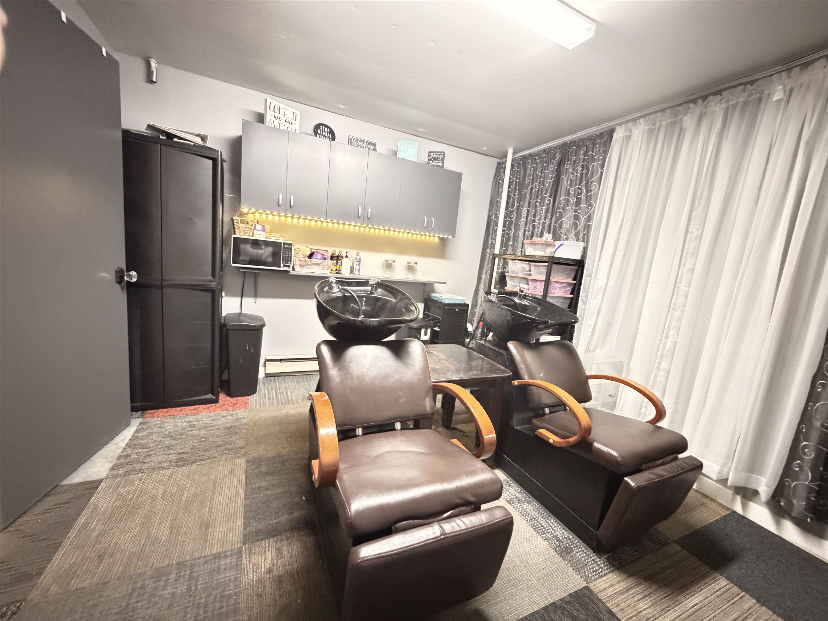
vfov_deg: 85.7
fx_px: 335
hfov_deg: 102.1
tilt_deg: -8.3
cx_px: 414
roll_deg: -5.6
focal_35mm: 14
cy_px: 310
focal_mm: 2.22
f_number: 2.2
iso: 2500
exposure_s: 1/30
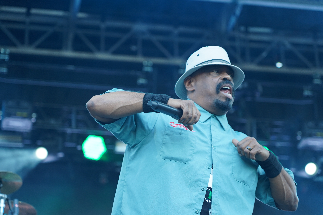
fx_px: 942
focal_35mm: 105
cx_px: 162
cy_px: 108
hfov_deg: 19.5
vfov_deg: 13.0
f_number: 4
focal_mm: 105
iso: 800
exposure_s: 1/160
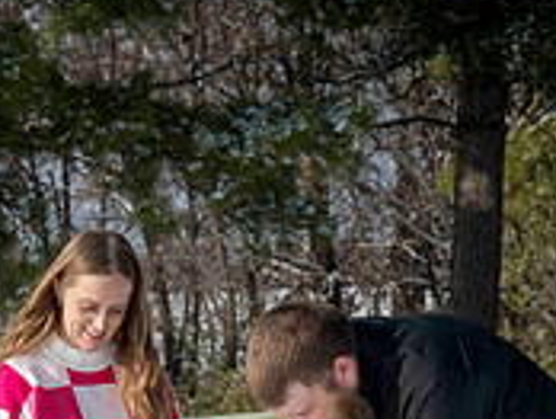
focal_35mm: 174
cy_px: 672
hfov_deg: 11.3
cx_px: 141
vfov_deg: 8.3
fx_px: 2799
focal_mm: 70
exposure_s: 1/800
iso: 800
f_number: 10
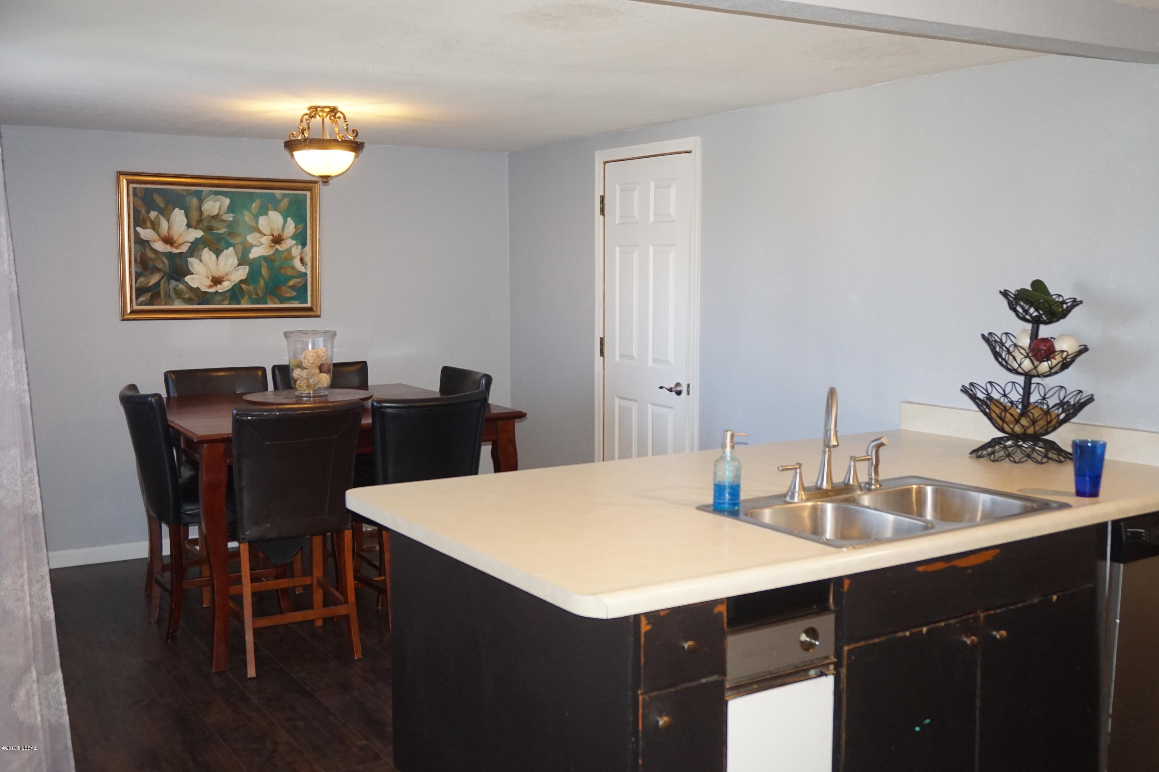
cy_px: 386
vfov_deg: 36.8
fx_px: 1158
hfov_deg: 53.2
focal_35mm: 36
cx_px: 580
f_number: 4.5
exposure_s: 1/160
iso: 1250
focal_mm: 24
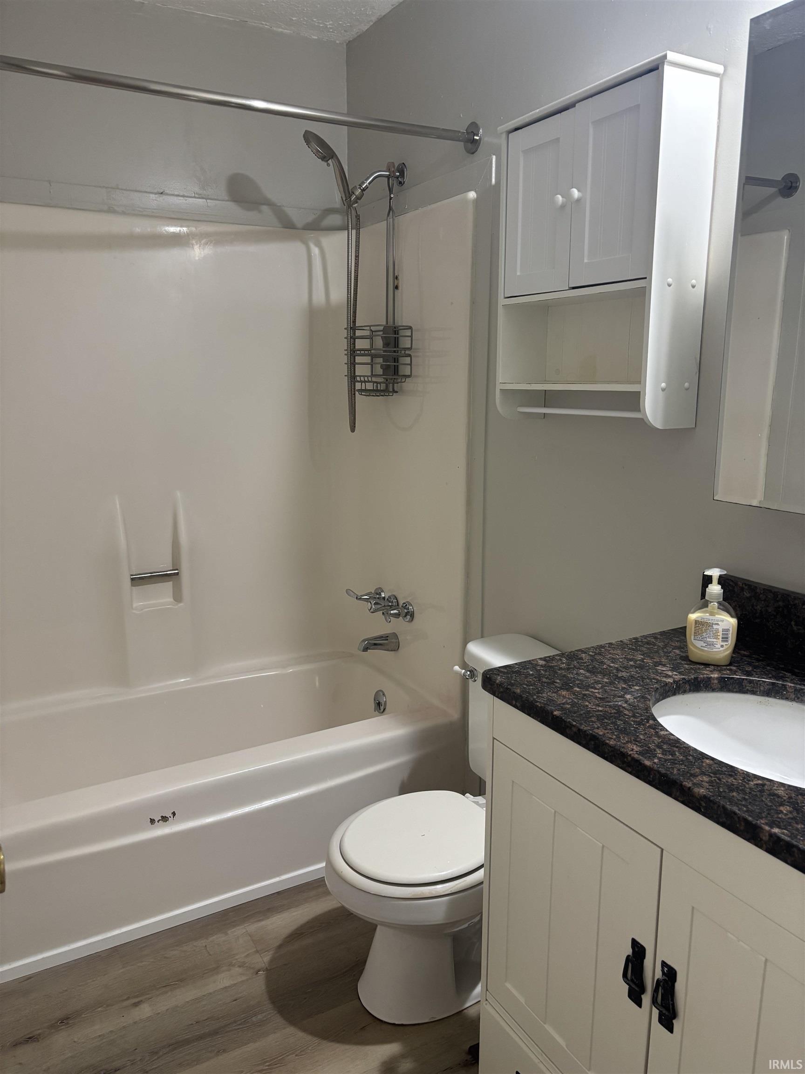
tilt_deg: -12.8
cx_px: 402
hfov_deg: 53.1
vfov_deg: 67.3
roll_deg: -0.6
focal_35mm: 26
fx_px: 806
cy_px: 537
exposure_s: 1/60
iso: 200
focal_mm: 5.96
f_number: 1.6
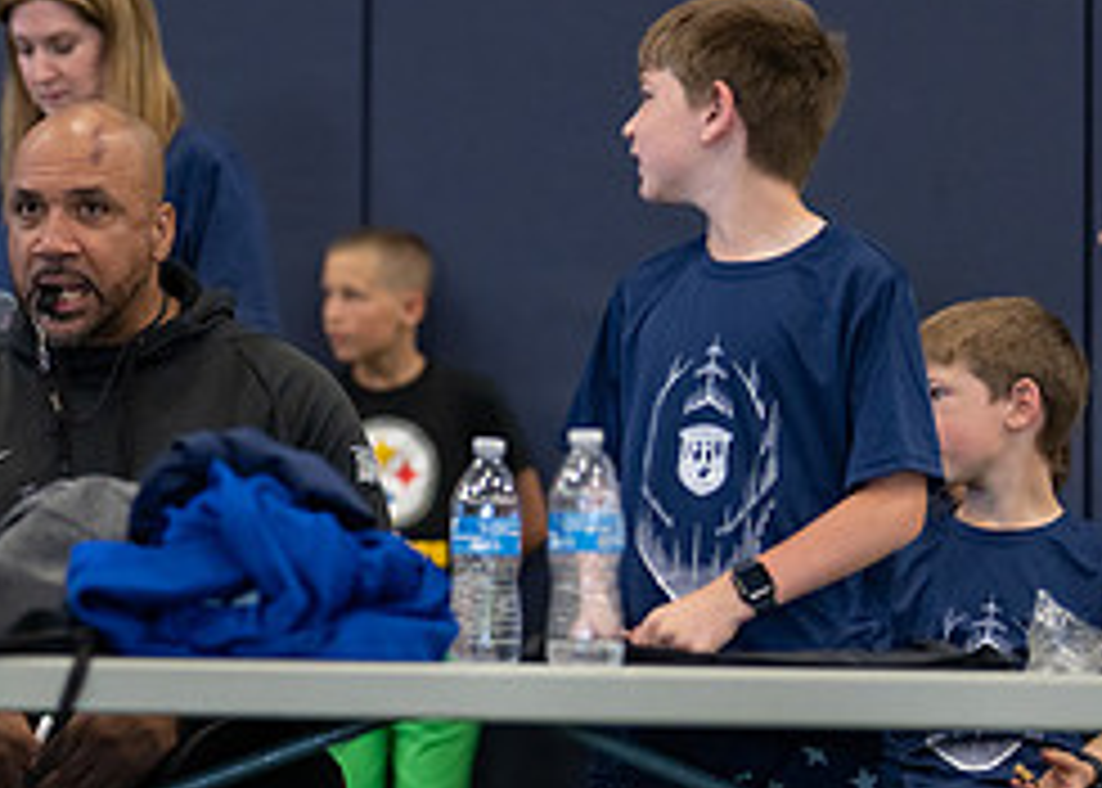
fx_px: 4006
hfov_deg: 15.5
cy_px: 365
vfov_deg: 11.2
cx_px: 108
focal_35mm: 128
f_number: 1.2
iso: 1250
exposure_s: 1/1000
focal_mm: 50
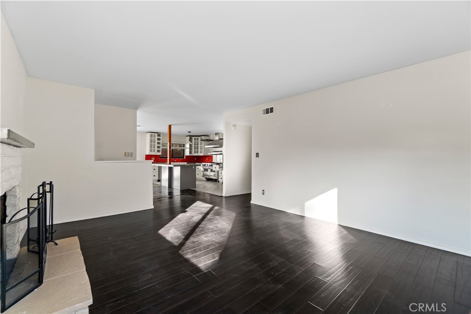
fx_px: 196
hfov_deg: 100.4
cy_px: 157
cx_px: 236
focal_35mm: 15
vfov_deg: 77.3
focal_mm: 10
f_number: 4
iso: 200
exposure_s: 1/8
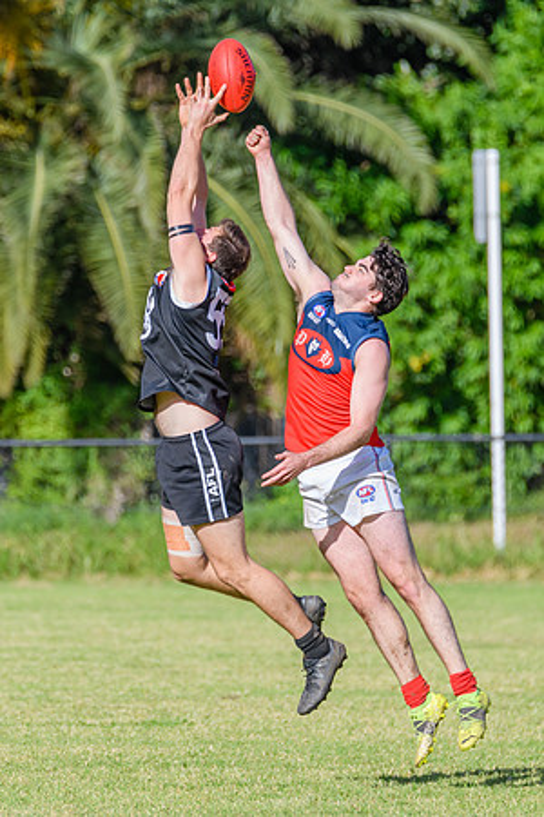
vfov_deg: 2.5
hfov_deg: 1.7
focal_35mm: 825
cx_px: 237
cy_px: 408
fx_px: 18699
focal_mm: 550
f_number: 8
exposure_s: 1/2000
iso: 800
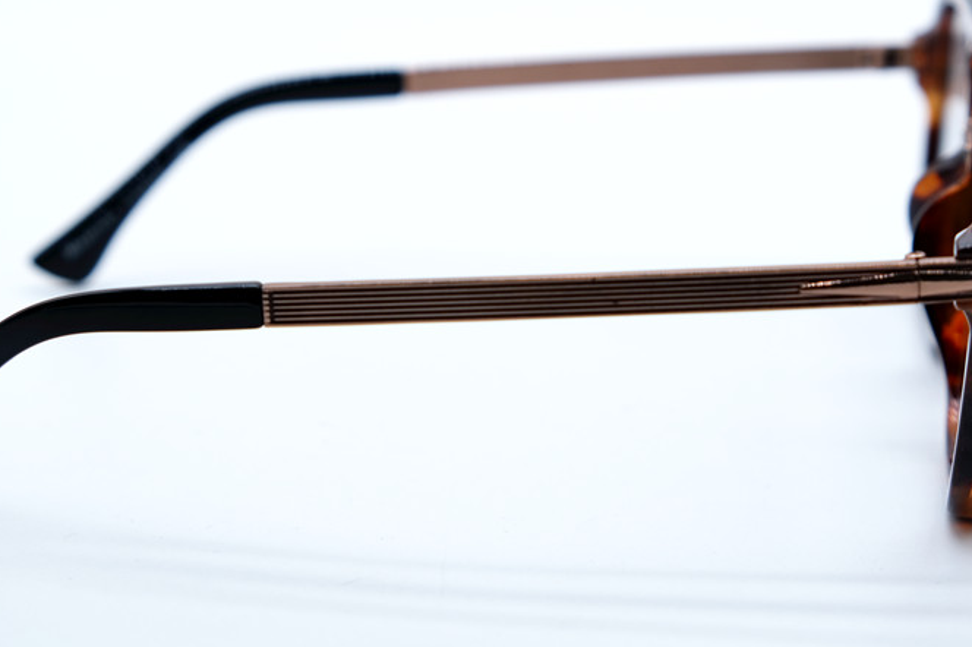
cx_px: 452
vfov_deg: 11.5
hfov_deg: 17.2
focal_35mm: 119
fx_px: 3211
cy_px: 271
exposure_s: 1/150
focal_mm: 52.7
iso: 160
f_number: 5.6
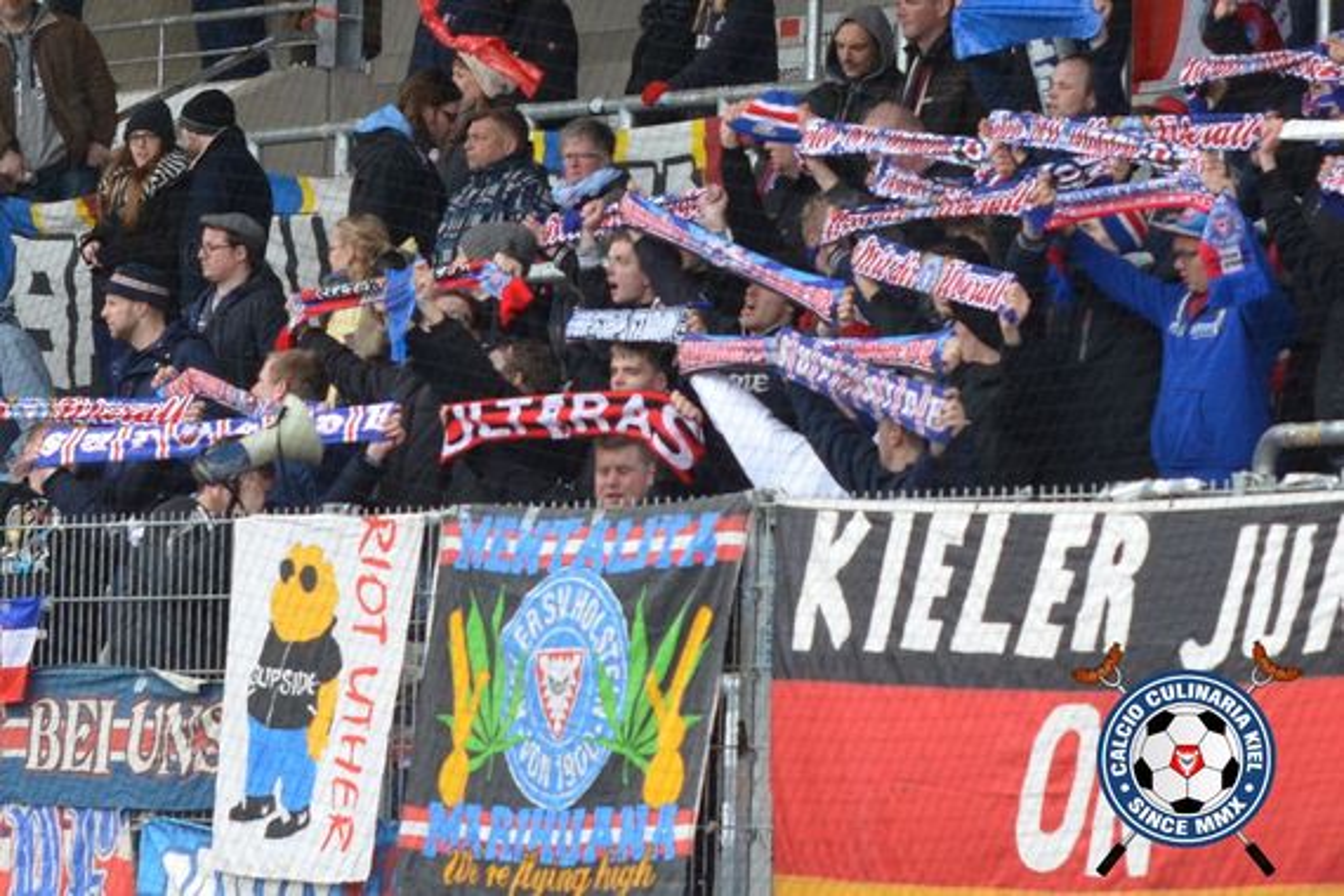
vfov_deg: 13.0
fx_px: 3920
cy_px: 448
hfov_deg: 19.5
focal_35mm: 105
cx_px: 672
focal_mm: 70
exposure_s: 1/1250
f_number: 5
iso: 1250
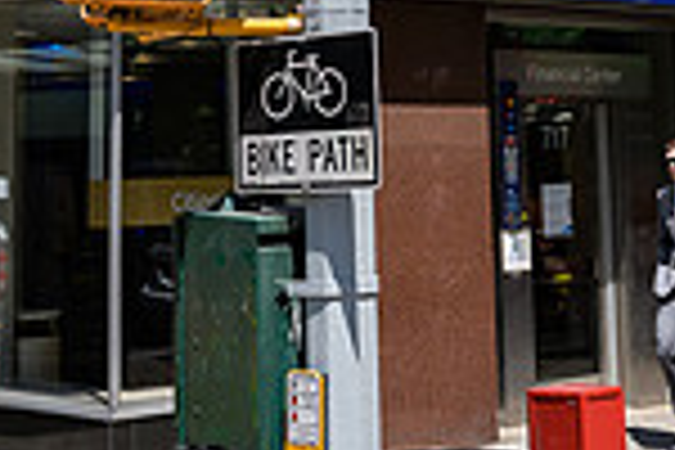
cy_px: -214
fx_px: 2025
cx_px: 342
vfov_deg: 12.1
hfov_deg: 18.9
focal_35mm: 108
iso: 200
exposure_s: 1/2000
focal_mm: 28
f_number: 4
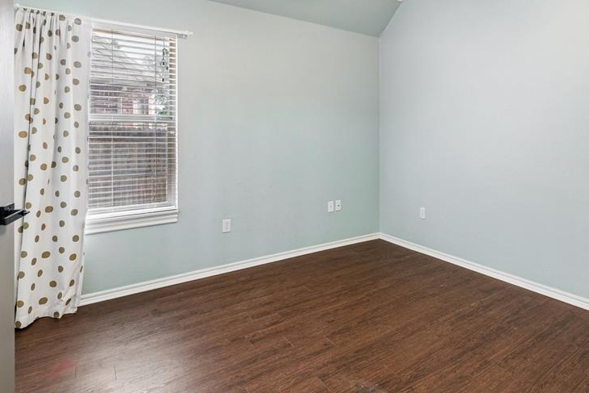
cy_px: 145
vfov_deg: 58.7
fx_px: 343
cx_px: 369
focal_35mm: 21
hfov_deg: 79.7
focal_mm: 10
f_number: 6.3
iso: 200
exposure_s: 1/25
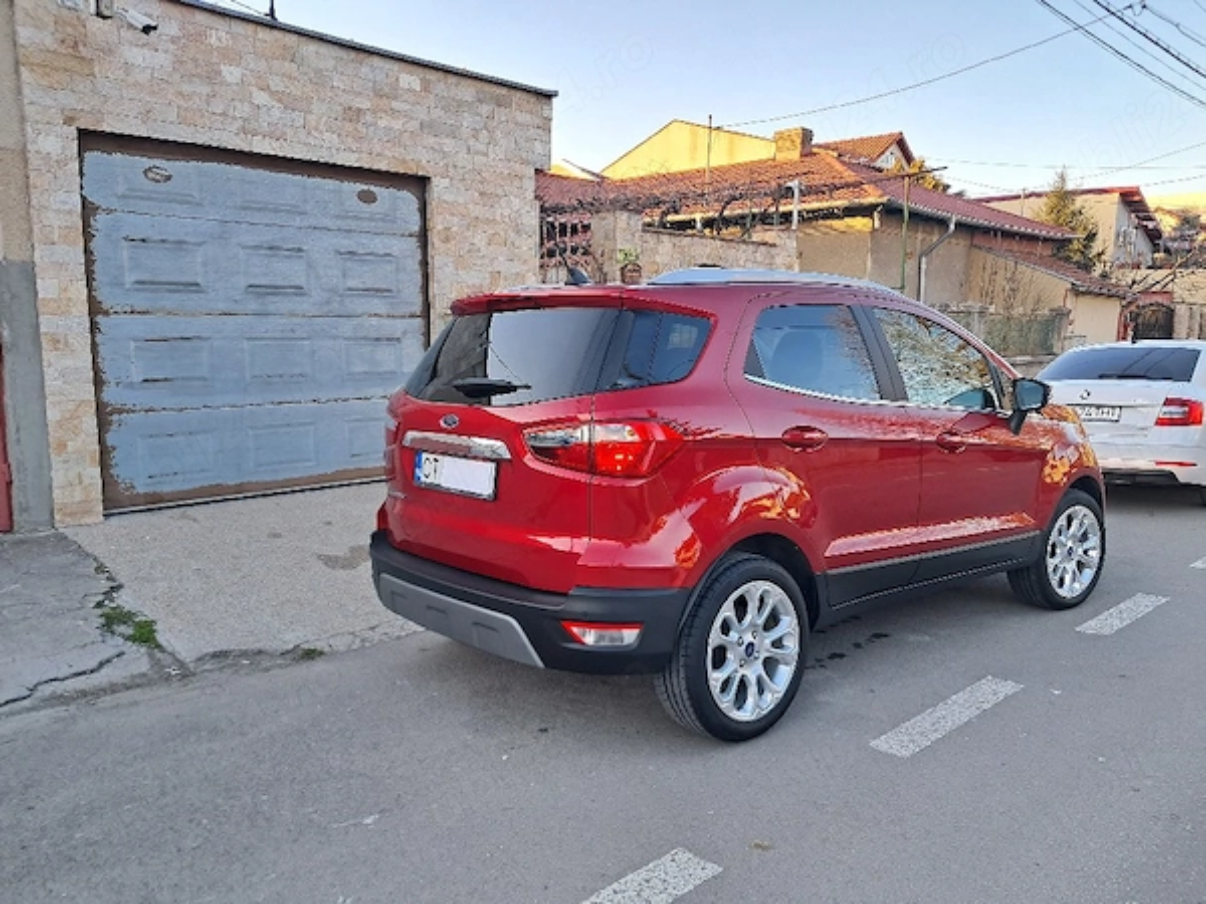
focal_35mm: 27
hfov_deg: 65.3
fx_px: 941
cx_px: 603
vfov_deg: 51.4
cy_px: 452
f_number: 1.8
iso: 50
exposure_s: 1/100
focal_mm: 4
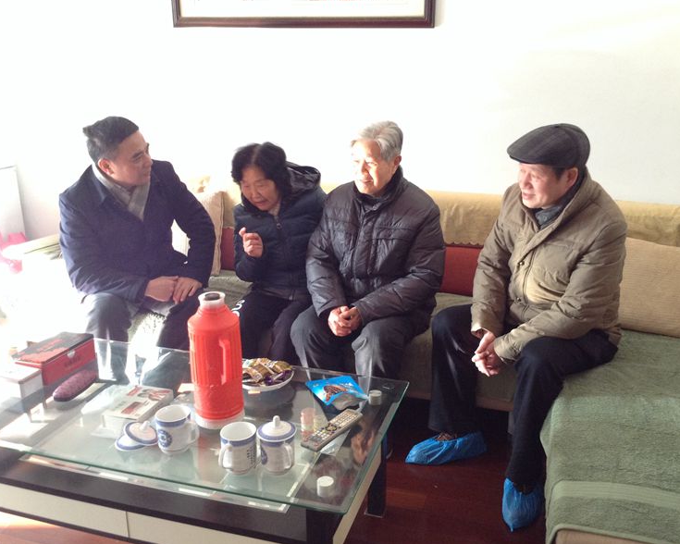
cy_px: 270
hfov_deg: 51.5
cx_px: 365
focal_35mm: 35
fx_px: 704
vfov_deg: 42.2
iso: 100
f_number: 2.4
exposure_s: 1/24
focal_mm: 3.3
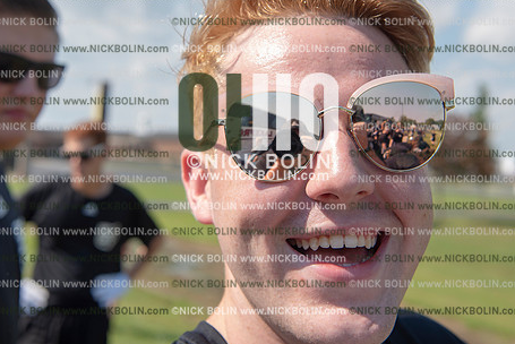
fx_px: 730
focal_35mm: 51
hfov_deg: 38.9
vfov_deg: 26.4
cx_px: 258
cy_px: 127
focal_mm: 40
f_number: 5.6
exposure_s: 1/640
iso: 200
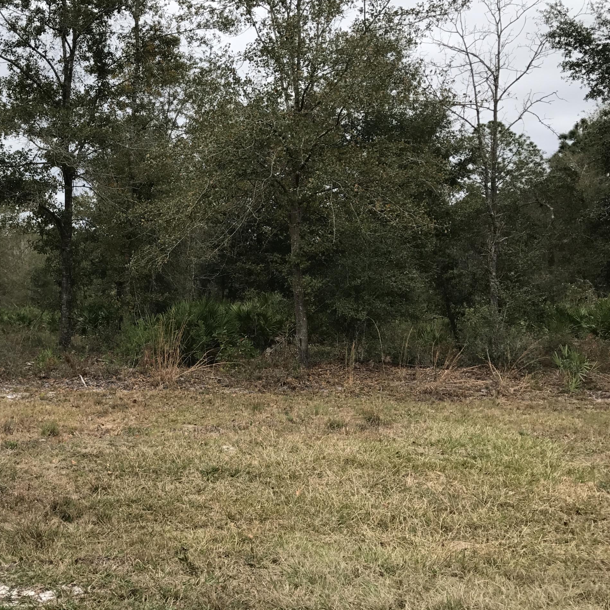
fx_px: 778
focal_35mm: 39
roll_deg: -0.6
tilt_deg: +2.9
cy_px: 271
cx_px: 143
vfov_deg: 42.8
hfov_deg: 41.4
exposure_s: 1/714
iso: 20
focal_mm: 3.99
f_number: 1.8
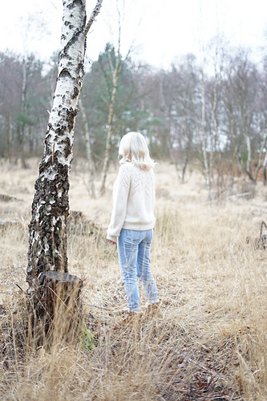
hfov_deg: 27.0
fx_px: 557
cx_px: 134
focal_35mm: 50
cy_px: 200
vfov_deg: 39.6
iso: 200
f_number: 1.8
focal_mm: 50
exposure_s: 1/80
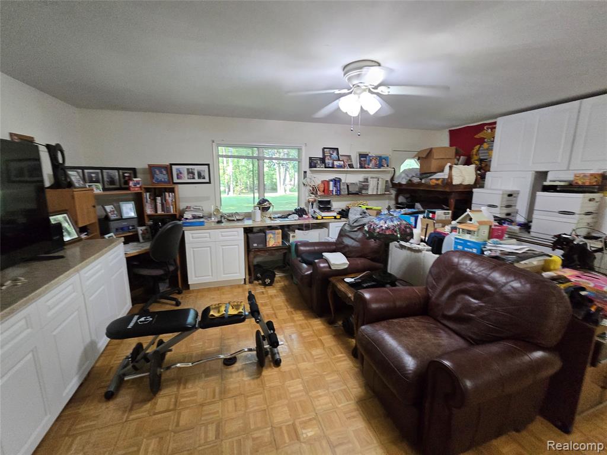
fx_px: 228
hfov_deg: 106.2
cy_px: 228
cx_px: 304
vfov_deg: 89.9
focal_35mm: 13
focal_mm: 2.2
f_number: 2.2
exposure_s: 1/60
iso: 640
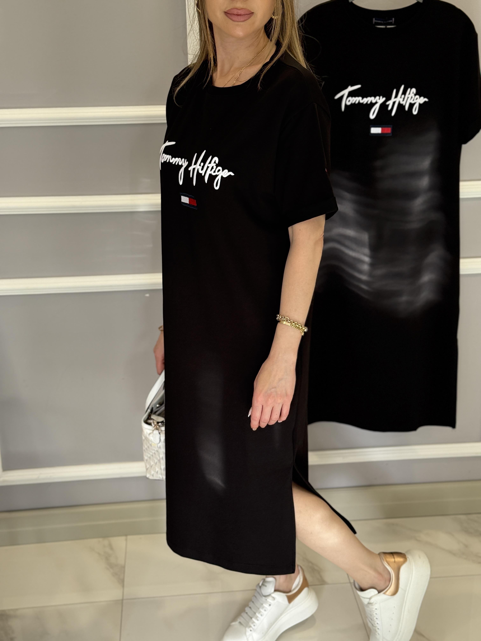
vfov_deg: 39.7
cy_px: 320
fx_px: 889
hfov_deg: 30.3
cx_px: 240
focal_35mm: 48
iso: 200
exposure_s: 1/93
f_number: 1.78
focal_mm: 6.76
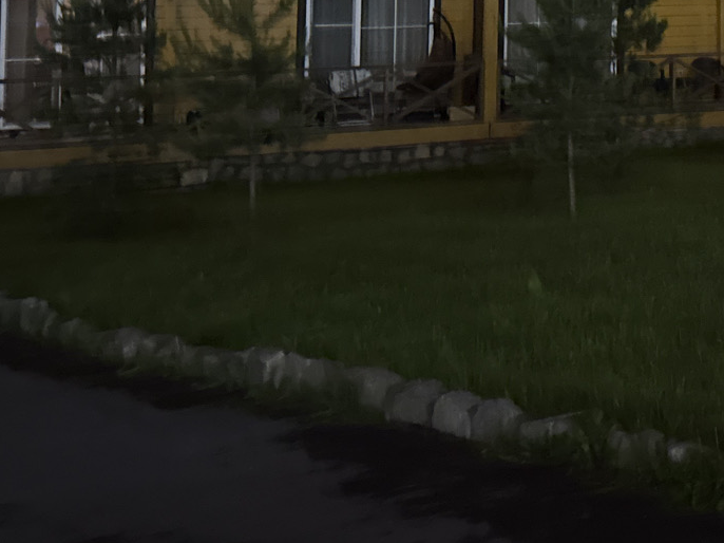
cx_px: 808
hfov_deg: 25.6
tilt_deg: +4.8
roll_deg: -0.4
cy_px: -150
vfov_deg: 19.5
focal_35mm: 70
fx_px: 1464
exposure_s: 1/17
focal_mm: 6.76
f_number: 1.78
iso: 2500
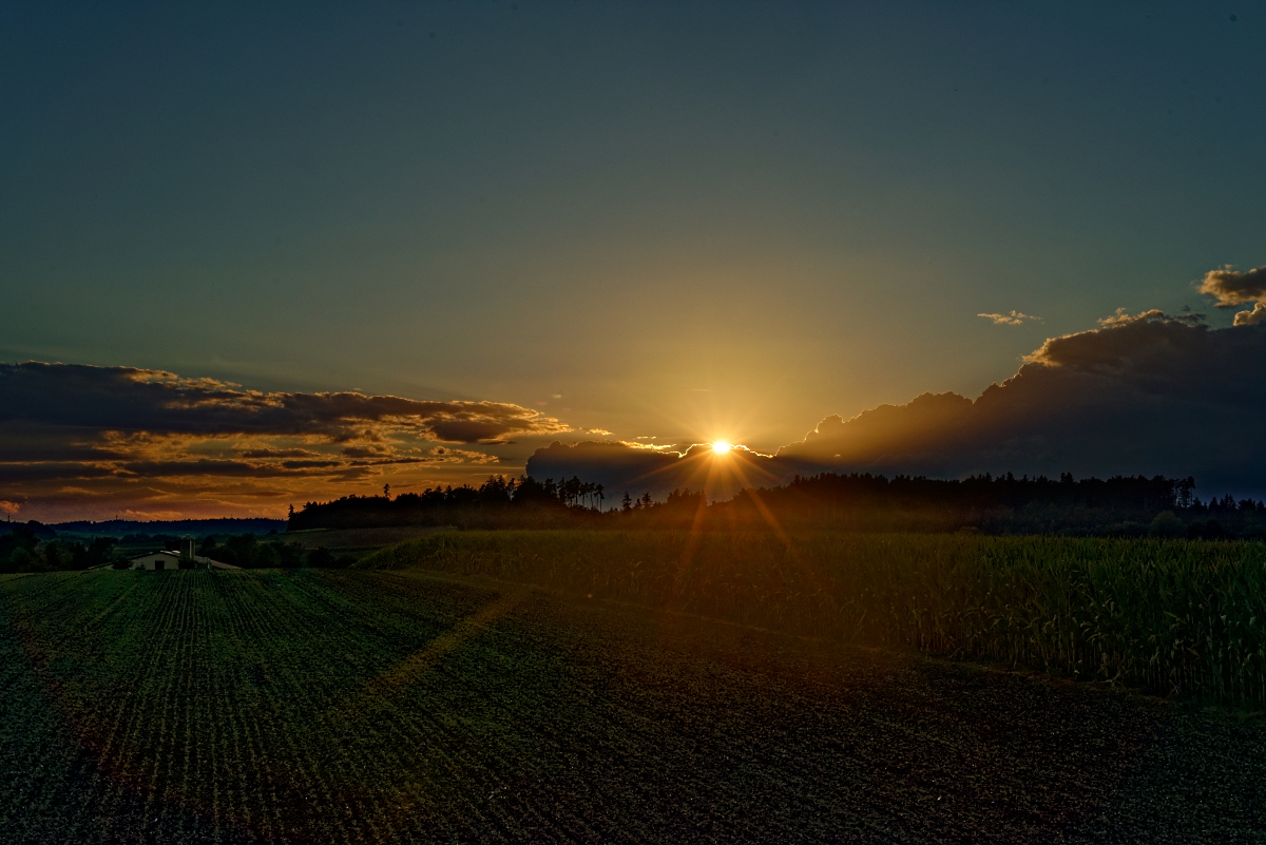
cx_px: 633
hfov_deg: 39.6
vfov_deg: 27.0
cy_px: 422
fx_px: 1759
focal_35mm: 50
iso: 100
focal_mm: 50
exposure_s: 1/640
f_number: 13
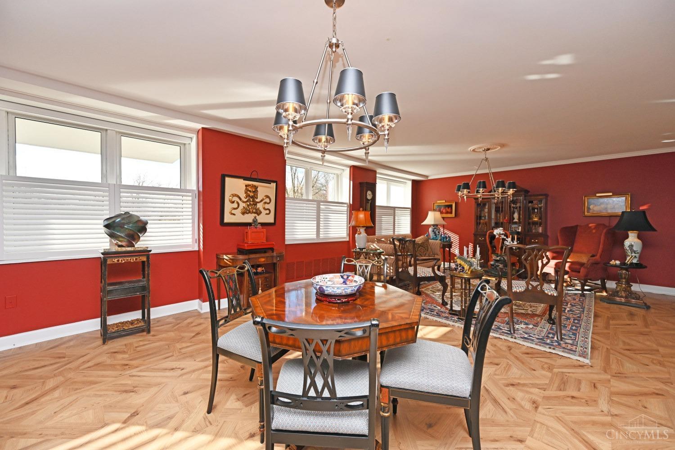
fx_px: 262
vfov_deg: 81.2
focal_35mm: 14
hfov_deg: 104.3
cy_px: 225
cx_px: 338
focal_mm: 14
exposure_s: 1/125
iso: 100
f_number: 6.3
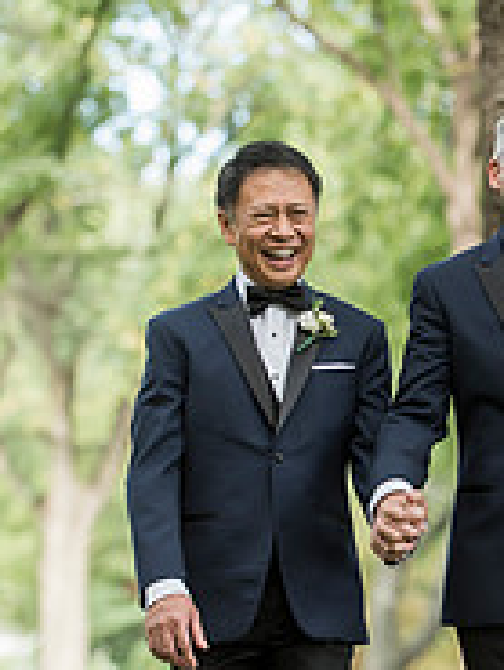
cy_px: 420
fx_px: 4615
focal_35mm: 238
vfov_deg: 8.3
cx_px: 450
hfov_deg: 6.2
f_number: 2.8
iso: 400
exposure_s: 1/500
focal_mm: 102
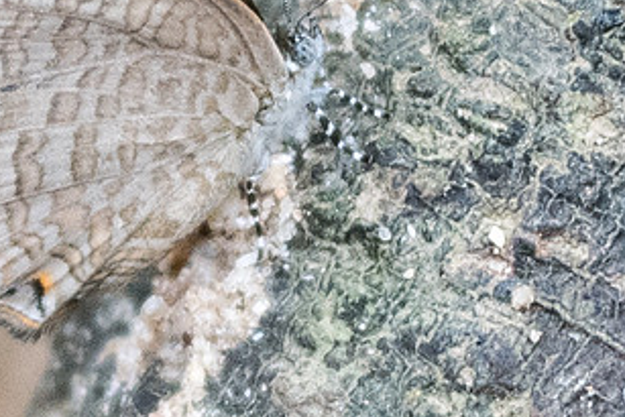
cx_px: 92
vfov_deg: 0.7
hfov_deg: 1.1
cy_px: 204
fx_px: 33851
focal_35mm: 1949
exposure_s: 1/250
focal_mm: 150
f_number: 3.2
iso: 800
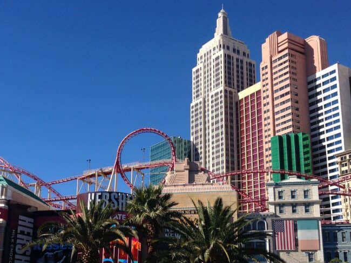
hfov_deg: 36.8
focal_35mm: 52
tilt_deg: +13.5
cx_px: 160
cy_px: 172
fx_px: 527
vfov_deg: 27.9
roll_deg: -1.4
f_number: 2.4
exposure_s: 1/1595
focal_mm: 4.12
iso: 50
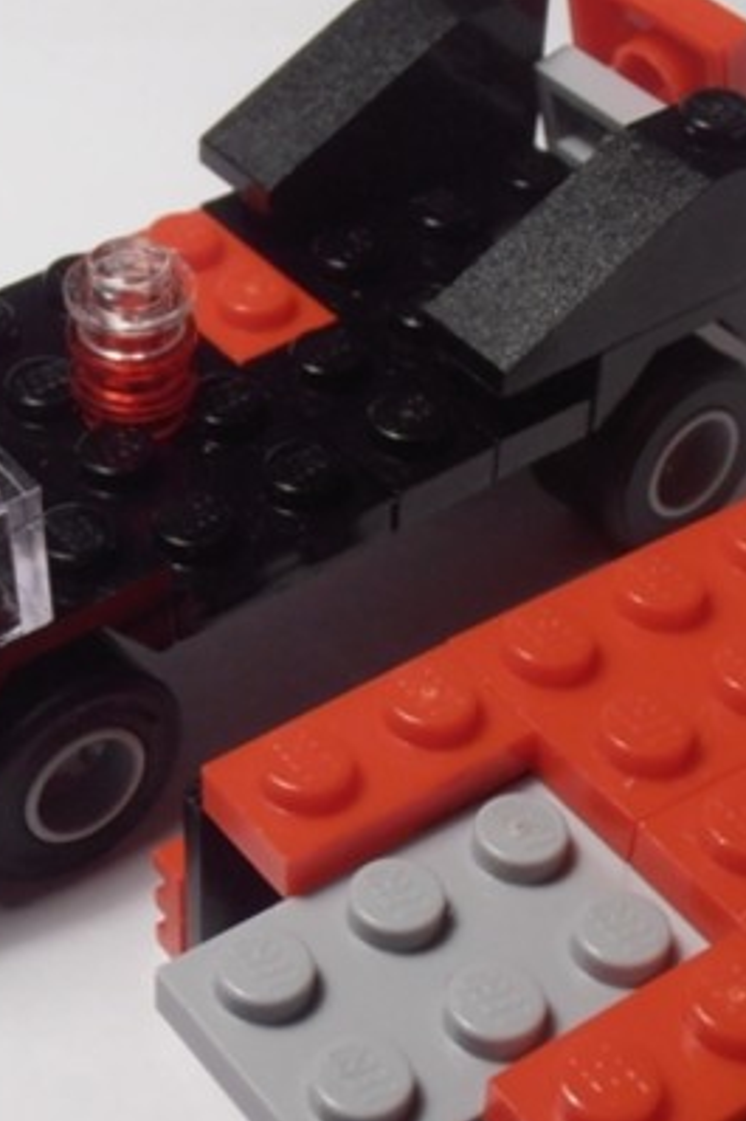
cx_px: 324
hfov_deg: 15.7
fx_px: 2706
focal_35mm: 87
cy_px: 675
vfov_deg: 23.4
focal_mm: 6.61
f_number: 3.9
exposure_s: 1/40
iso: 80
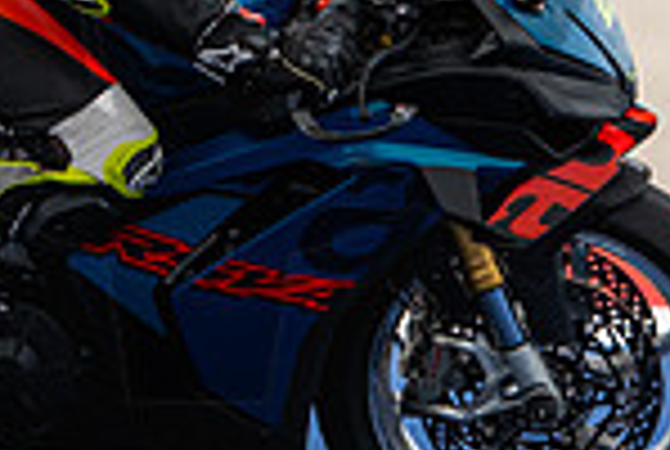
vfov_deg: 1.2
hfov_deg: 1.8
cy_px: -146
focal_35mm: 1166
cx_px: 198
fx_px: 21744
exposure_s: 1/4000
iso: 400
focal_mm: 200
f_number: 2
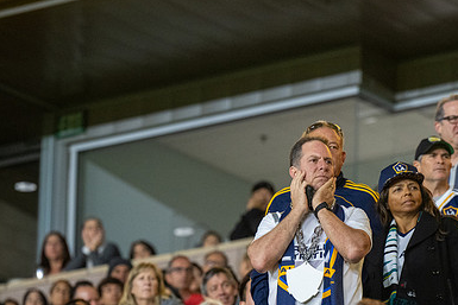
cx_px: 324
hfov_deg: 6.8
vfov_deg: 4.6
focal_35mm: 301
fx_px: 3831
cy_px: 223
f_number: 4
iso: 4500
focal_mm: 200
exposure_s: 1/400
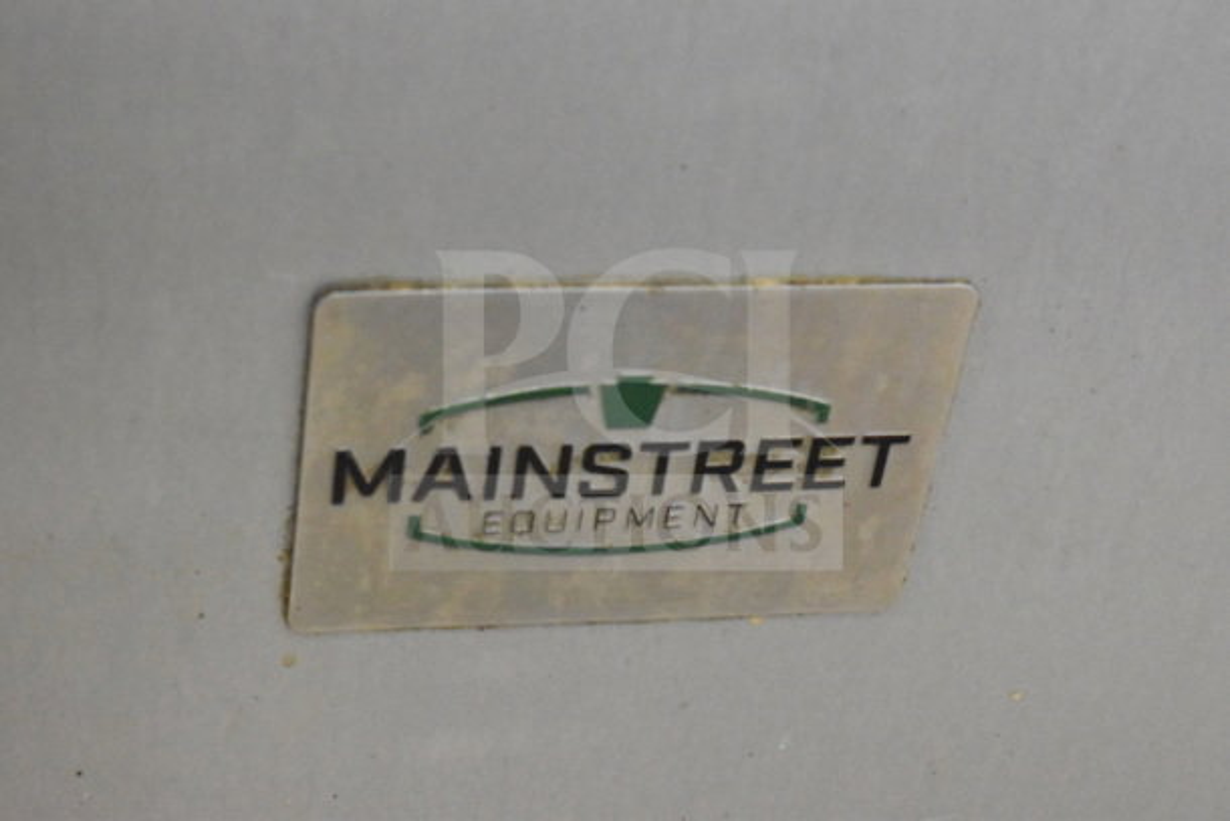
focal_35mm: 82
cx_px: 615
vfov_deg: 16.6
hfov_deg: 24.6
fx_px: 2819
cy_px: 410
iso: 12800
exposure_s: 1/100
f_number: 5.6
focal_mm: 55
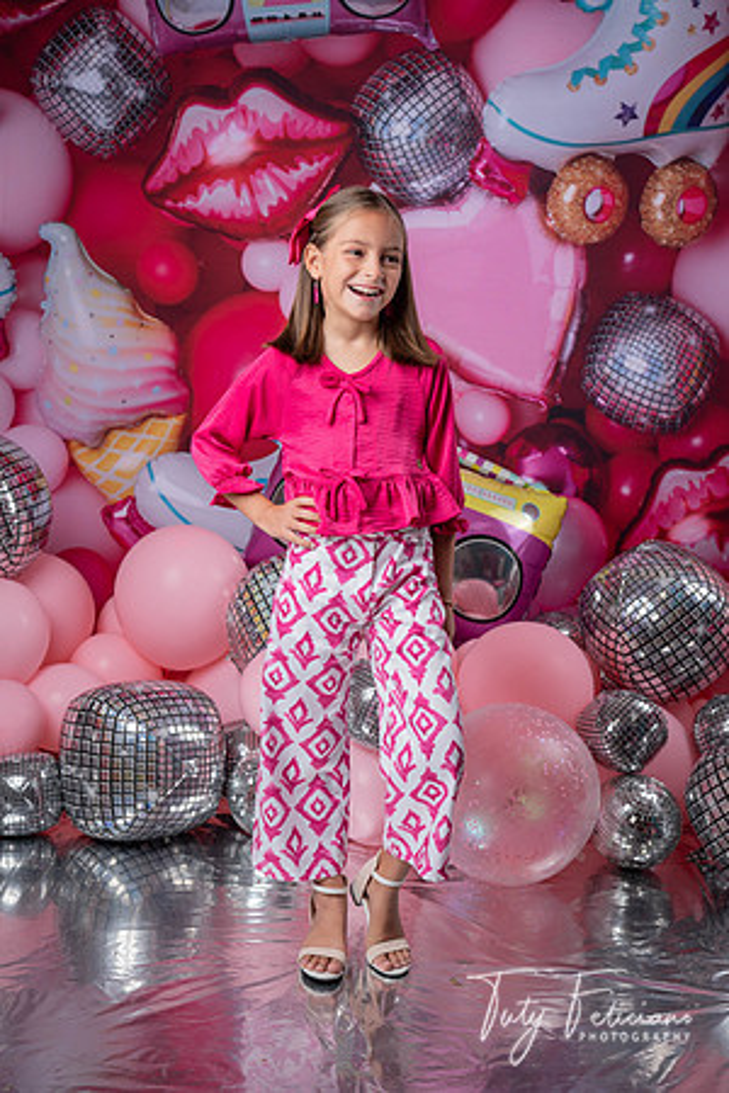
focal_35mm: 50
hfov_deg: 27.0
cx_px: 364
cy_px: 546
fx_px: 1519
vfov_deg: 39.6
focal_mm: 50
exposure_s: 1/100
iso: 100
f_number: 4.5
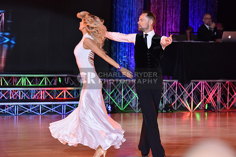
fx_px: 1147
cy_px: 78
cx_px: 118
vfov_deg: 7.9
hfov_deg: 11.7
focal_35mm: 175
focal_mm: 175
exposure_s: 1/250
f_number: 4
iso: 1600
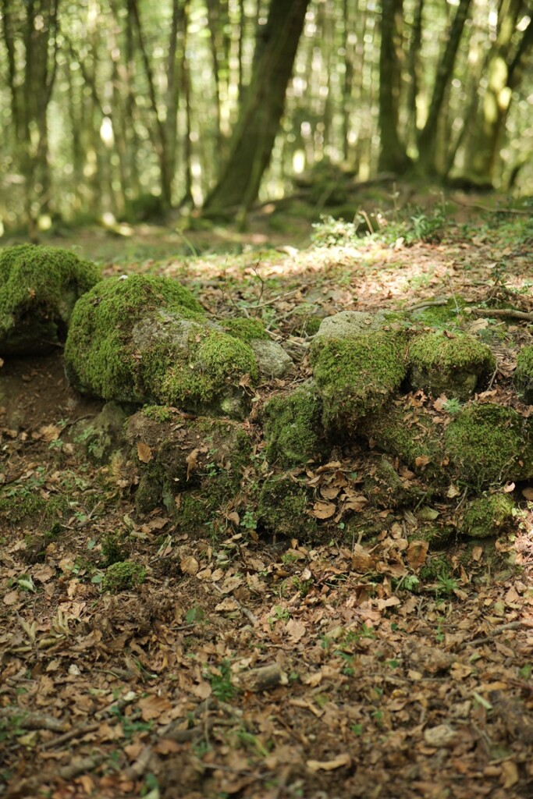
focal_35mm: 50
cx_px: 266
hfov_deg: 27.0
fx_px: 1110
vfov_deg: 39.6
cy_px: 400
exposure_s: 1/100
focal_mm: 50
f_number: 2.2
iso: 800
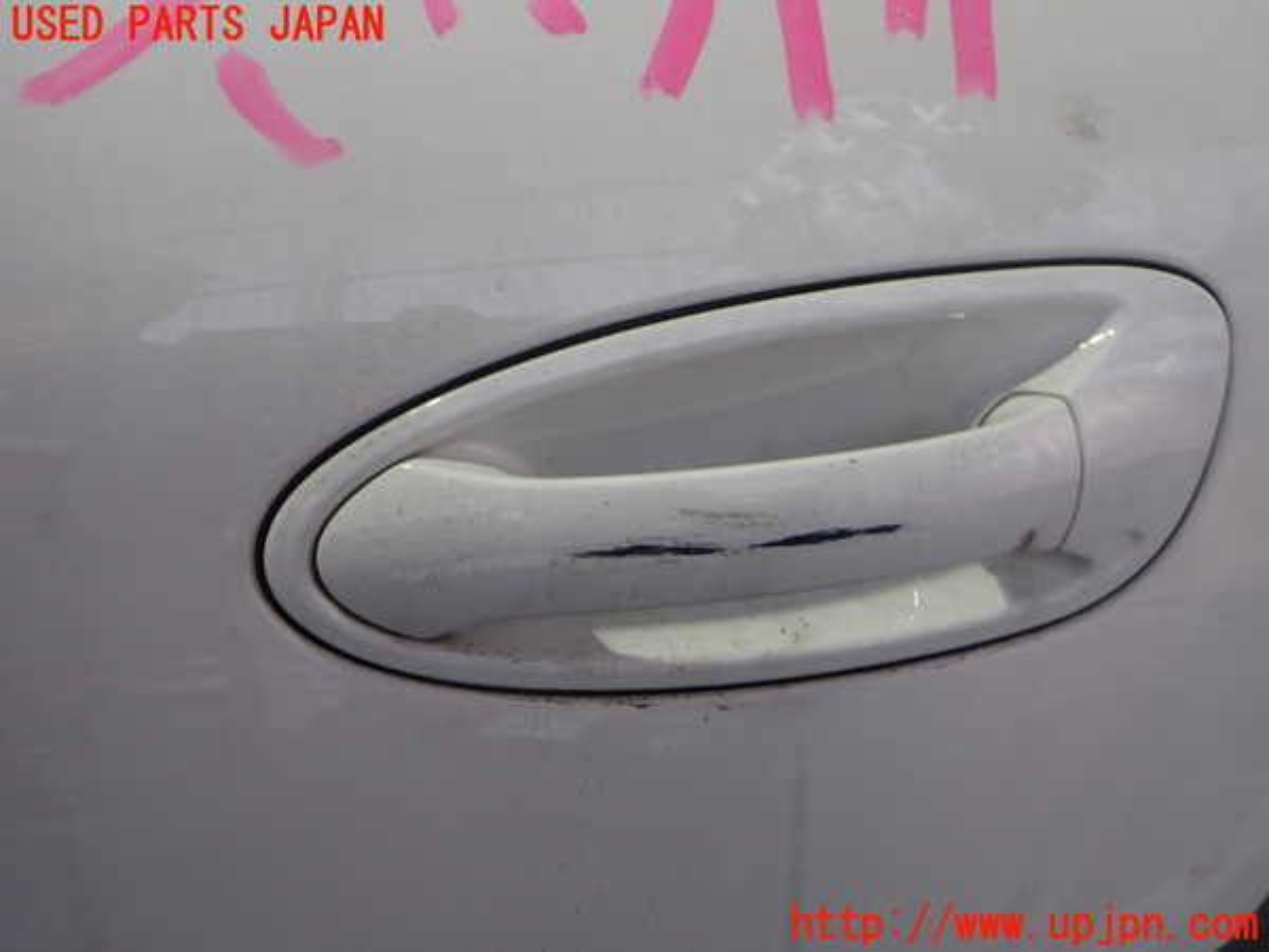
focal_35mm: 30
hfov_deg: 60.0
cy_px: 476
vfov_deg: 46.8
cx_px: 634
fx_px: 1100
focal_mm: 5.4
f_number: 2.3
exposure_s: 1/80
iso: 200
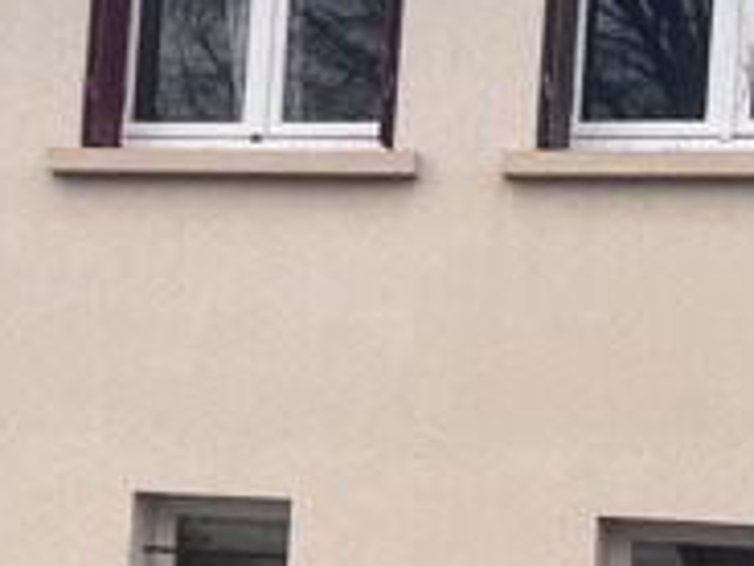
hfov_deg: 17.4
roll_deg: -4.2
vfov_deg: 13.1
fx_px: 2461
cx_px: 348
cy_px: 394
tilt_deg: +4.9
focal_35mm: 113
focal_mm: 5.1
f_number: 1.6
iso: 50
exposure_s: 1/688
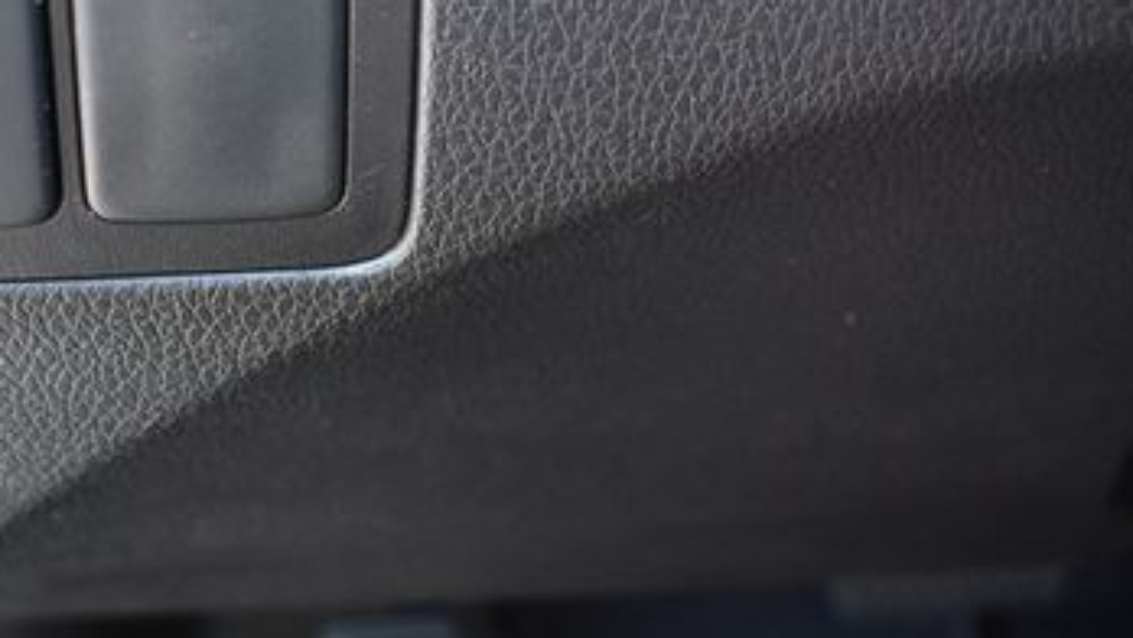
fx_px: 1563
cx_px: 345
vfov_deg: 22.5
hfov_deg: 39.2
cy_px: 63
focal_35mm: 52
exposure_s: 1/160
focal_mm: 18
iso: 800
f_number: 3.5
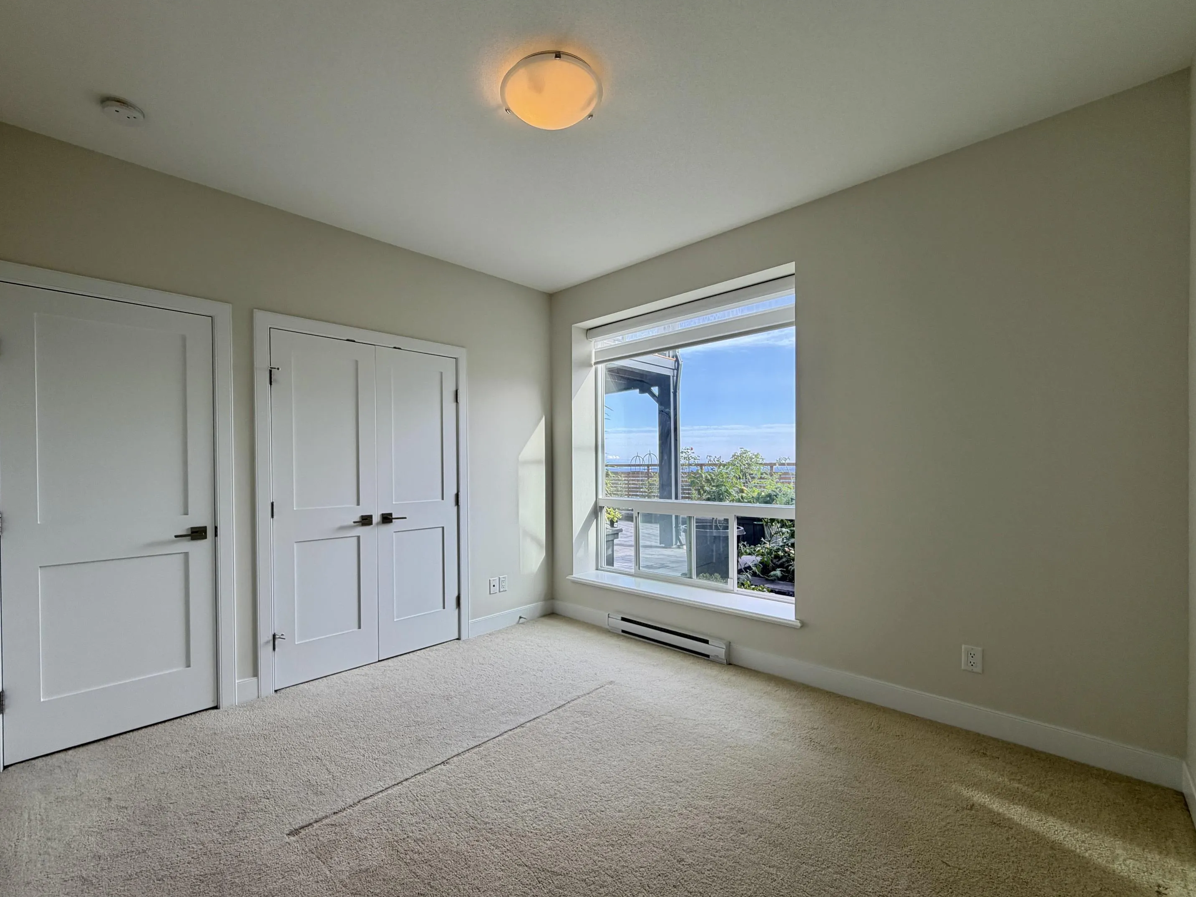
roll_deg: +0.6
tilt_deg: -1.0
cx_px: 561
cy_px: 471
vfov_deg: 81.7
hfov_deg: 98.1
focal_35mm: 15
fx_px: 518
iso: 80
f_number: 2.2
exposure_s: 1/121
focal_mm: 2.22
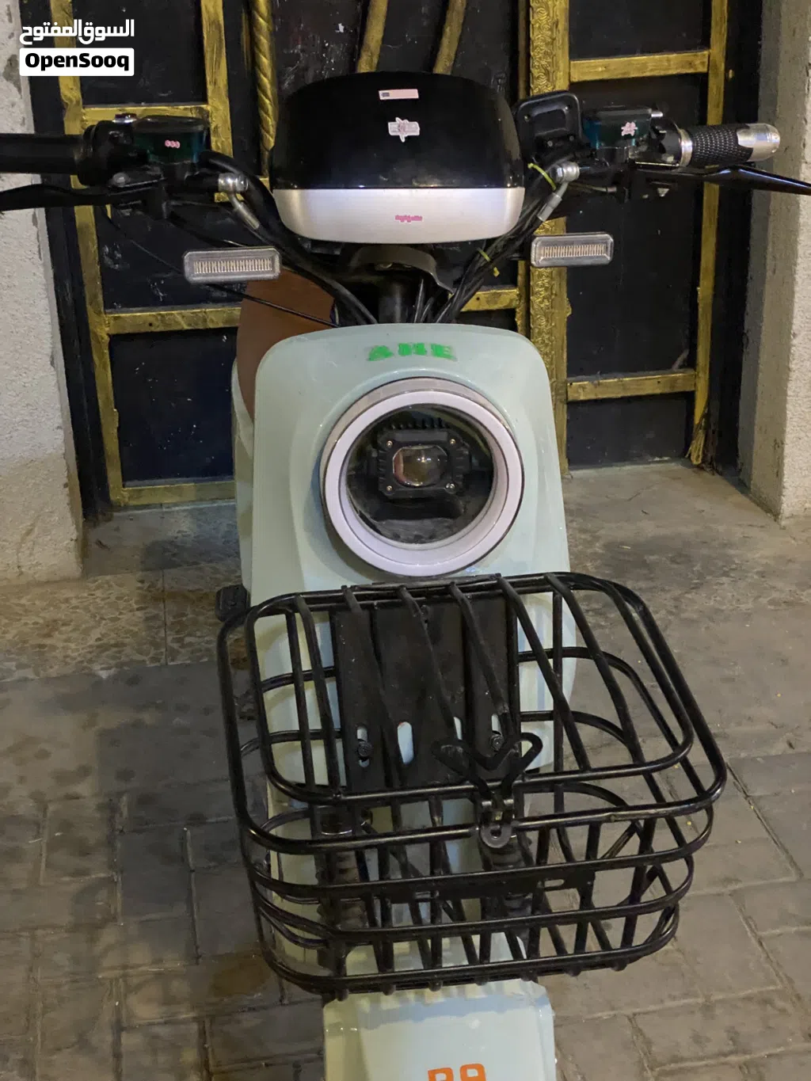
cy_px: 540
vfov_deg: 36.8
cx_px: 406
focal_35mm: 52
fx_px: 1624
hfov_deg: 28.0
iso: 1000
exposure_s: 1/25
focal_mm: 6
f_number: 2
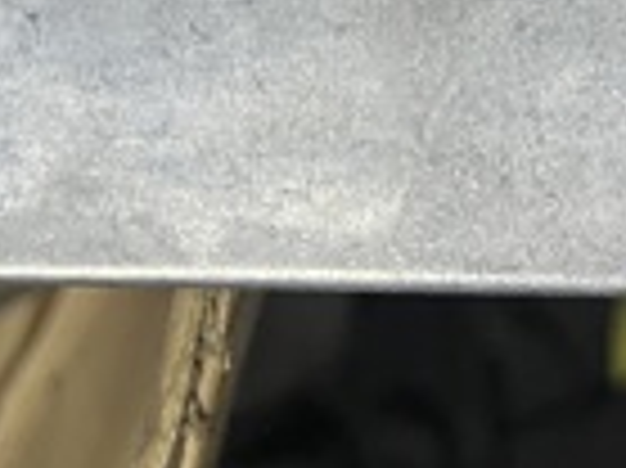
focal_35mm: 120
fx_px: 2168
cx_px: 198
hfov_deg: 16.4
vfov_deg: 11.4
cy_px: -387
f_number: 1.6
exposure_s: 1/50
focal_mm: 5.1
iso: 125
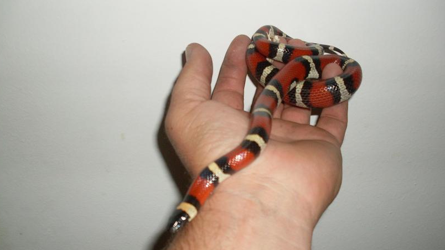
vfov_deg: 28.3
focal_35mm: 42
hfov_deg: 48.4
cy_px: 149
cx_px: 220
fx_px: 496
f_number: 2.8
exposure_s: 1/45
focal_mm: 6.3
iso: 100
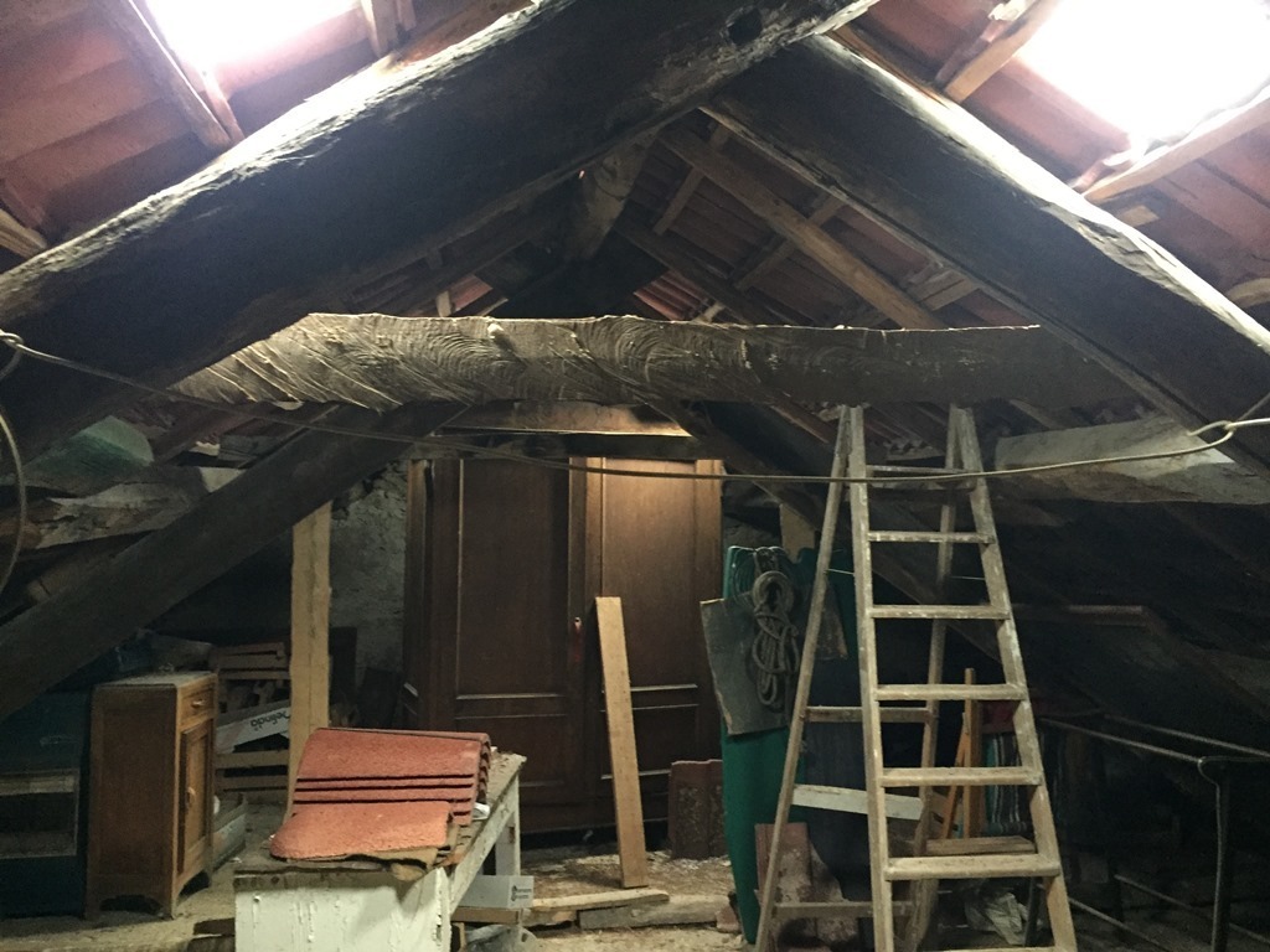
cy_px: 476
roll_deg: -0.4
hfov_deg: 61.7
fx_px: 1064
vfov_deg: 48.2
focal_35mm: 29
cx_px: 635
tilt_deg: +1.8
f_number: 2.2
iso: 320
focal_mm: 4.15
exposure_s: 1/17
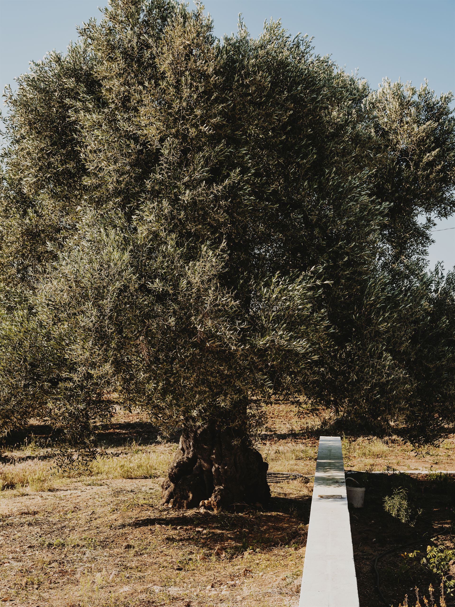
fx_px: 894
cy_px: 304
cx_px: 228
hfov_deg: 28.6
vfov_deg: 37.5
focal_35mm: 51
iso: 320
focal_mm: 64
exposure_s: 1/500
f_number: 8
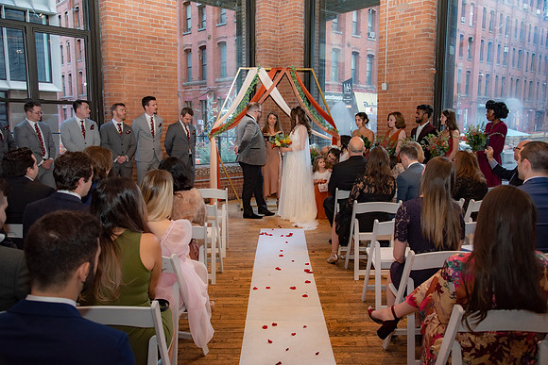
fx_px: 472
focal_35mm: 31
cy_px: 182
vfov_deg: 42.3
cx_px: 274
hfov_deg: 60.3
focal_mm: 31
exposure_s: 1/125
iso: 800
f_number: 5
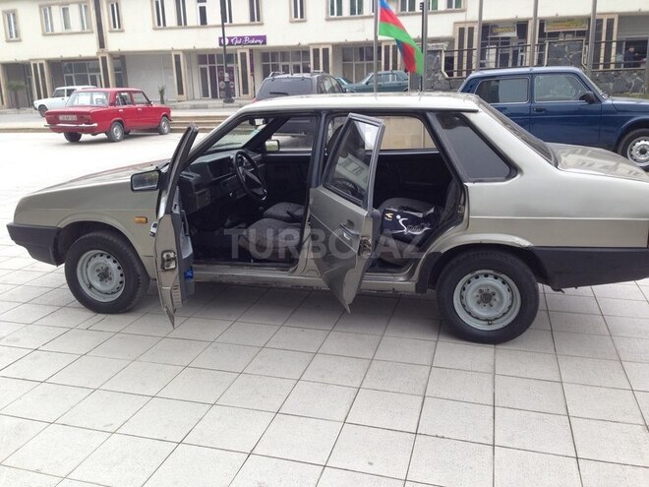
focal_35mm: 33
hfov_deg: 55.4
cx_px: 324
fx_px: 619
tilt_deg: -14.5
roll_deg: +2.0
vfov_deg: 42.9
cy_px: 244
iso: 50
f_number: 2.4
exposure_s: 1/120
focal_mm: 4.12
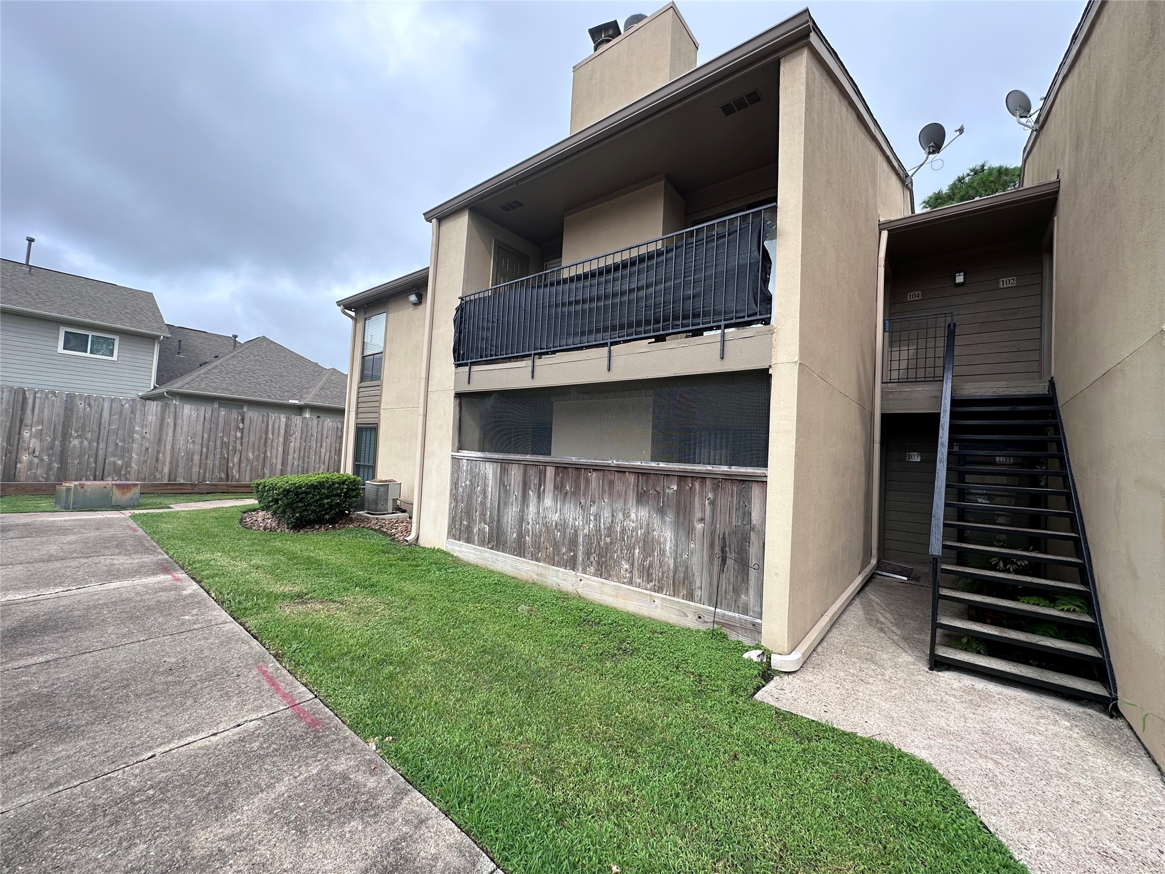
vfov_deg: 85.7
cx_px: 582
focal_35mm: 14
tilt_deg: +3.2
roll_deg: -3.8
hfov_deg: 102.1
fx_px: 471
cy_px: 437
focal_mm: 2.22
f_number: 2.2
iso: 40
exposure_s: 1/409
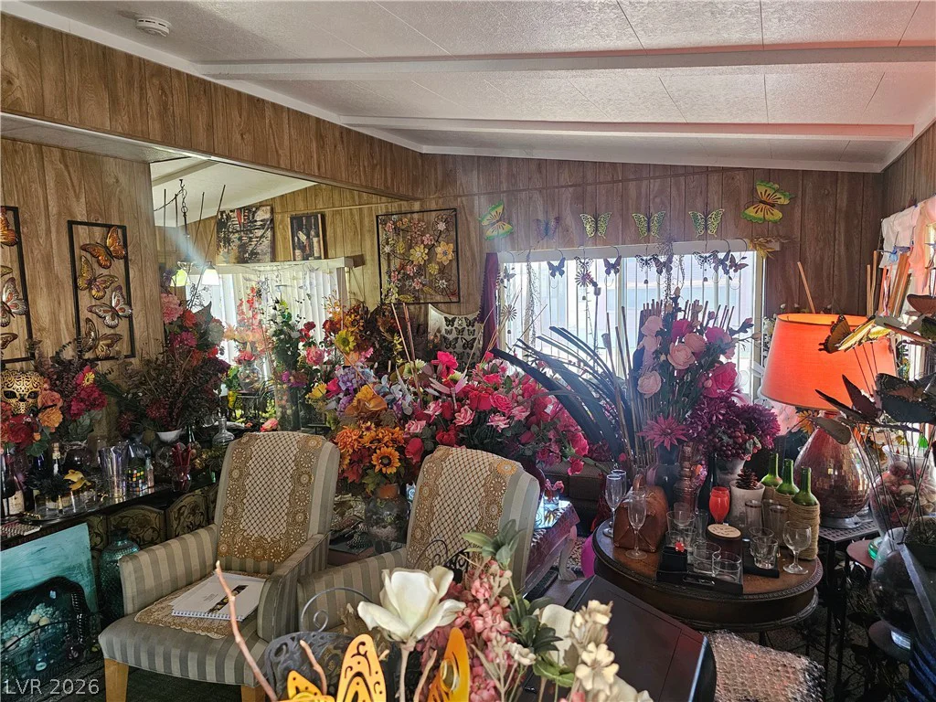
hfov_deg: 73.9
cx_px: 468
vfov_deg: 58.9
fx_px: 622
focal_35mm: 23
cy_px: 351
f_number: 1.7
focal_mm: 6.3
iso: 640
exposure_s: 1/120
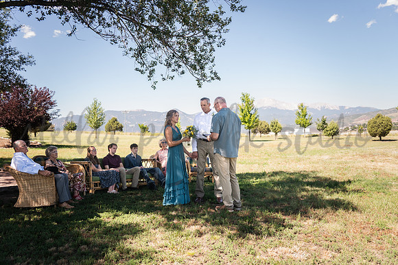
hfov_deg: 55.1
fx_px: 381
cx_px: 199
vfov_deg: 38.3
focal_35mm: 34
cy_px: 132
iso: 1250
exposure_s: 1/2000
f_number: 4.8
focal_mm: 34.5
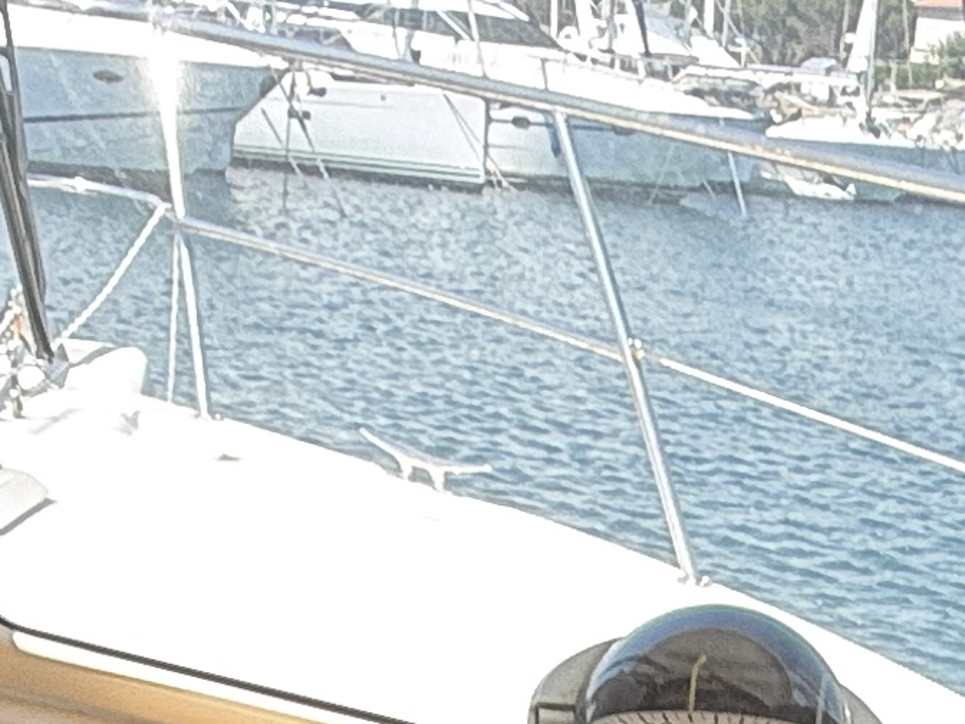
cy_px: 1448
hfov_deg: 23.0
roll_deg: -4.5
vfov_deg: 14.5
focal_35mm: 84
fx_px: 2342
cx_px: 738
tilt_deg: -28.6
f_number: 2.2
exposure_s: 1/129
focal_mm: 2.22
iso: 50
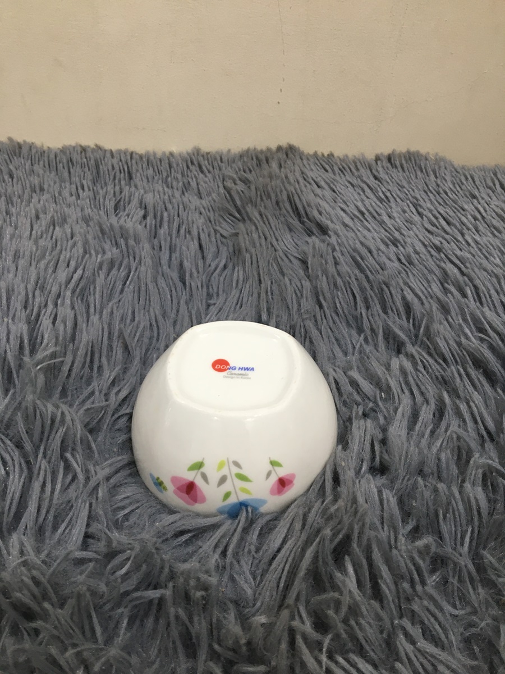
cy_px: 337
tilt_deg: -39.0
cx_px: 252
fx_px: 564
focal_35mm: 29
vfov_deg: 61.7
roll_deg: -4.3
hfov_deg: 48.2
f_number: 2.2
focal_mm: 4.15
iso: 80
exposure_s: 1/33
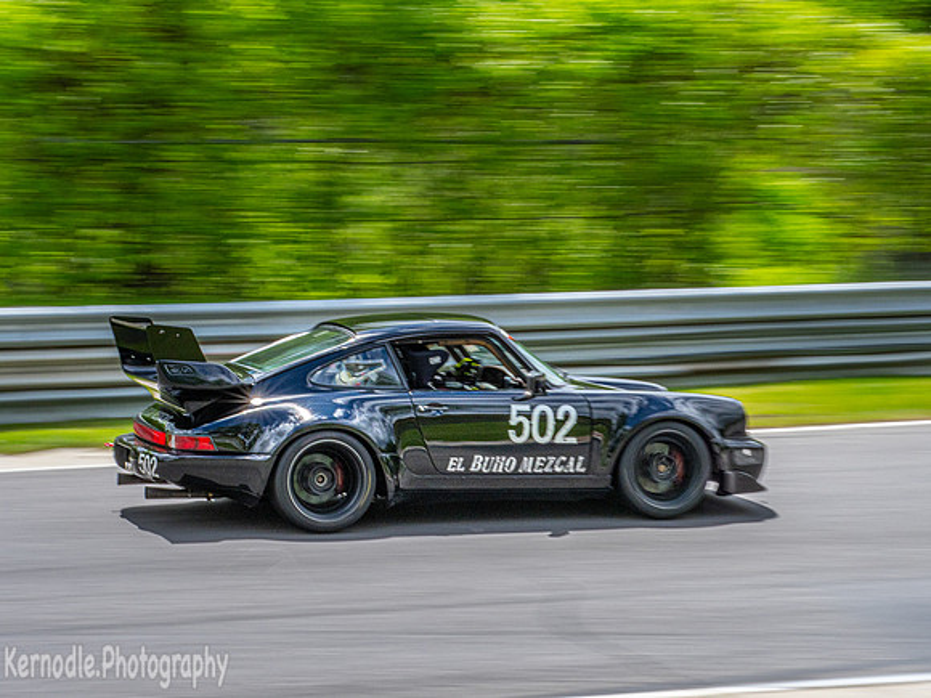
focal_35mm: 100
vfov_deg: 14.8
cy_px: 349
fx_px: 2690
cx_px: 466
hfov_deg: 19.6
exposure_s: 1/125
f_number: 22
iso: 320
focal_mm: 50
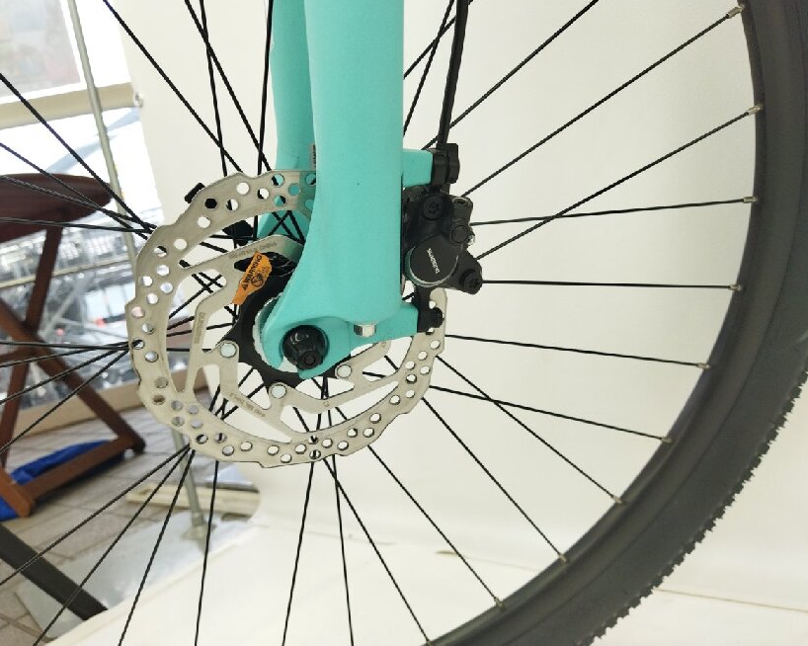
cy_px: 314
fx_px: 693
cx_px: 380
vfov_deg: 50.0
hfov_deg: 60.4
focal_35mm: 29
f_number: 1.79
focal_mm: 4.71
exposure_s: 1/60
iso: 114
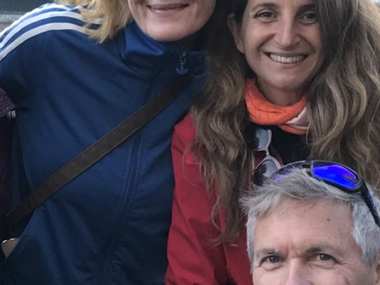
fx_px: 1471
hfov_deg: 14.6
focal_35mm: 134
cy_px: 219
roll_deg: -3.3
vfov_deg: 11.0
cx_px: 41
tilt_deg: -8.0
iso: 40
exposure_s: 1/100
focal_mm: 3.99
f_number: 1.8
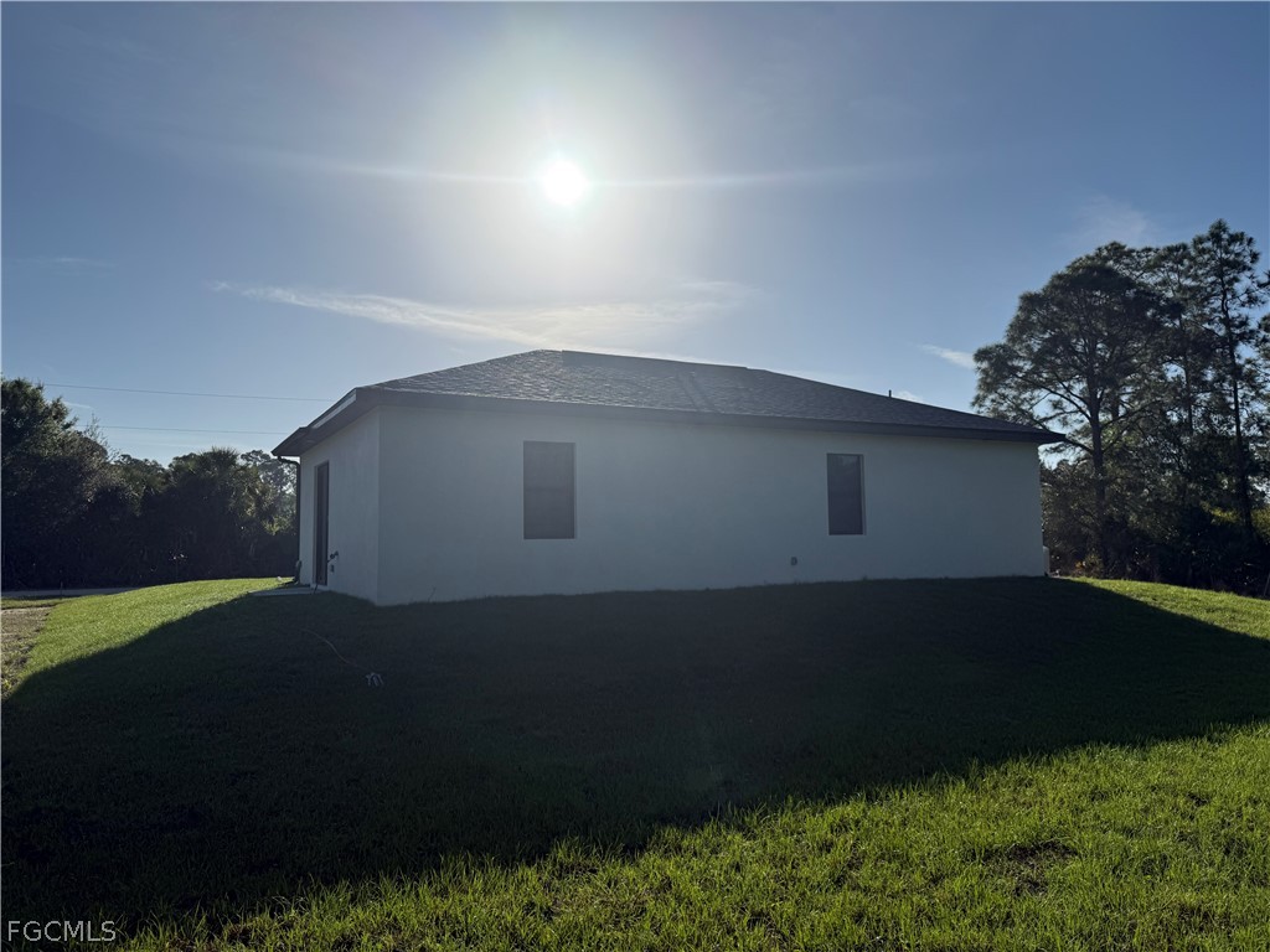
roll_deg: +0.4
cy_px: 476
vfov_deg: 56.8
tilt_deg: +3.8
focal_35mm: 24
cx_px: 635
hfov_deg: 71.6
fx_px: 881
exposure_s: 1/14286
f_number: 1.78
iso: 64
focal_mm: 6.76
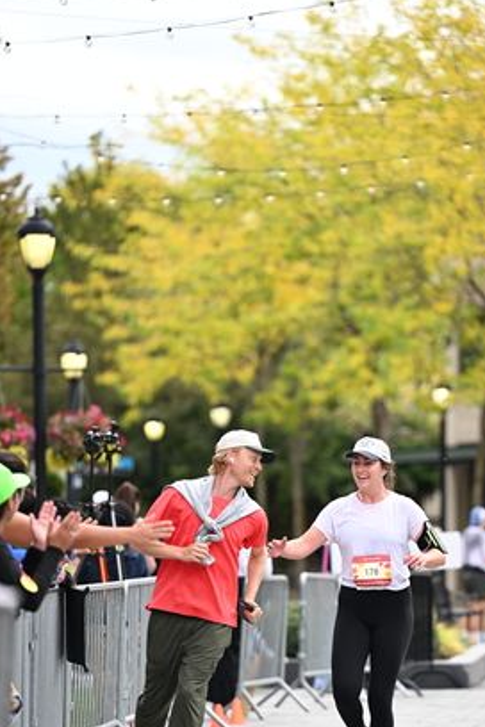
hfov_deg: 6.0
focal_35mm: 229
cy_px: 479
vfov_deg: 9.0
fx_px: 4627
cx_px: 325
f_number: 2.8
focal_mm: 170
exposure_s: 1/2000
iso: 640
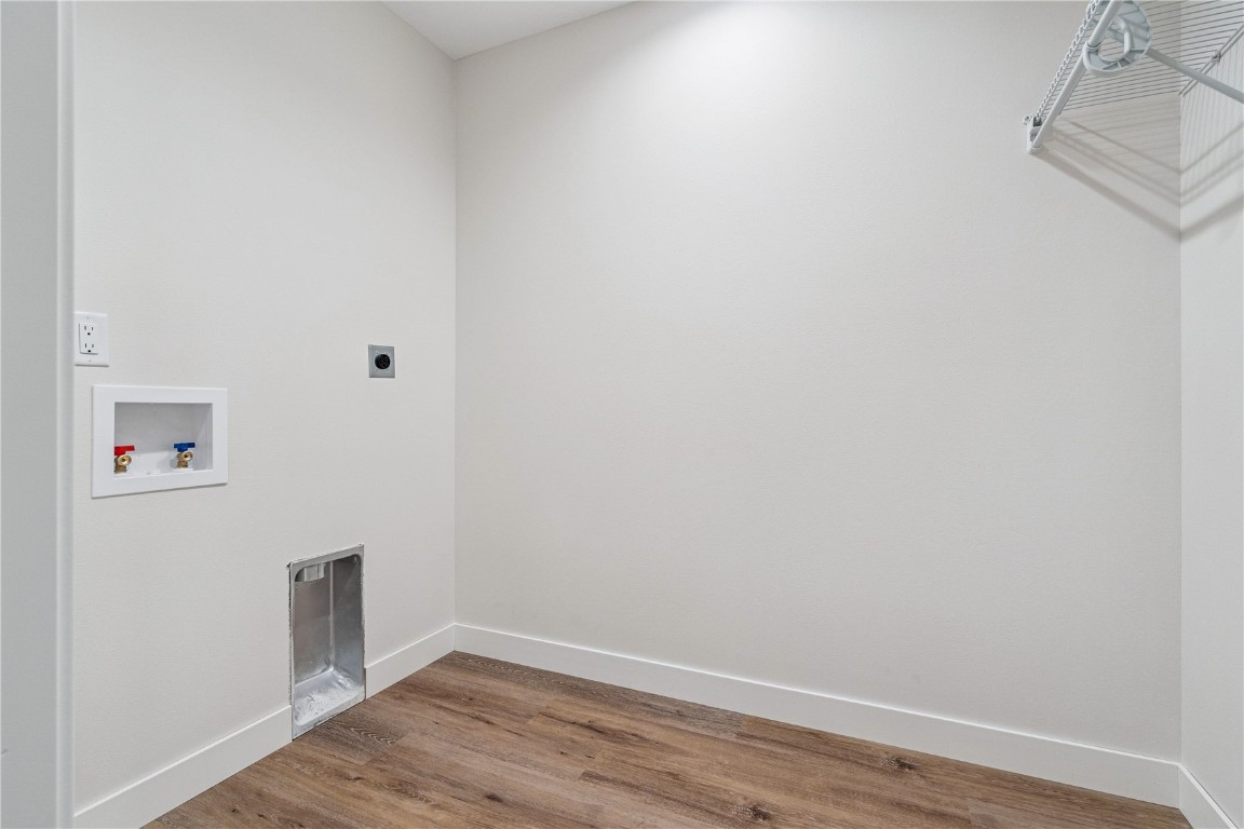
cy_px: 414
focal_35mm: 16
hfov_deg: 96.7
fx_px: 553
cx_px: 622
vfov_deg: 73.7
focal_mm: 16
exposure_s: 1/20
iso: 400
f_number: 8
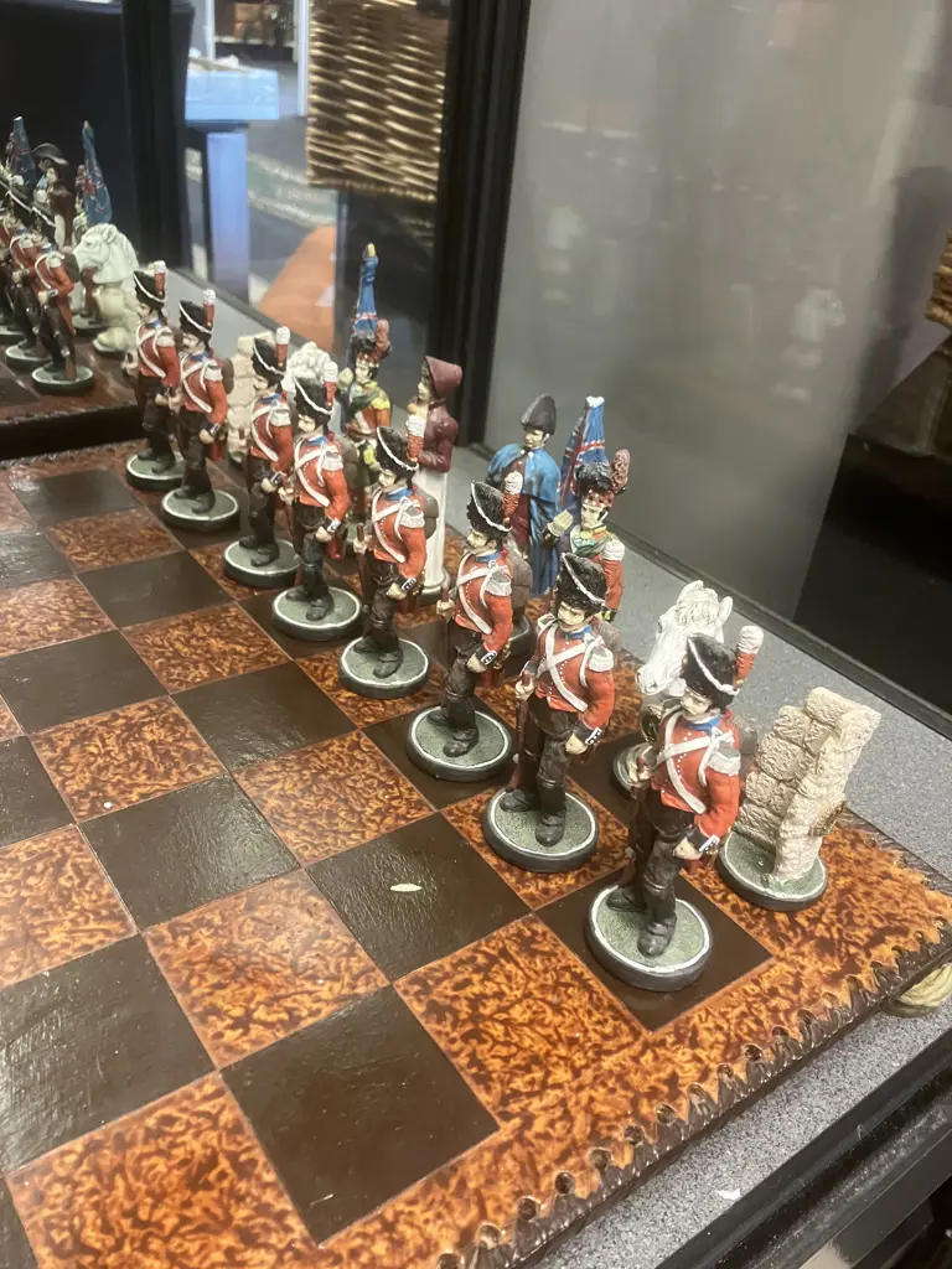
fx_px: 1027
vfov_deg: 63.4
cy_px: 634
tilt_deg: -30.7
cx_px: 476
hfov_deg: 49.7
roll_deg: -6.5
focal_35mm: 28
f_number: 1.8
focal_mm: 3.99
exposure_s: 1/33
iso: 250
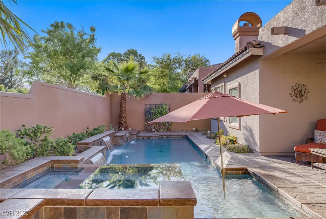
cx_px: 163
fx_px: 282
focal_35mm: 31
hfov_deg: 60.1
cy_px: 110
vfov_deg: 42.6
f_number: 7.1
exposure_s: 1/125
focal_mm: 21
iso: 100
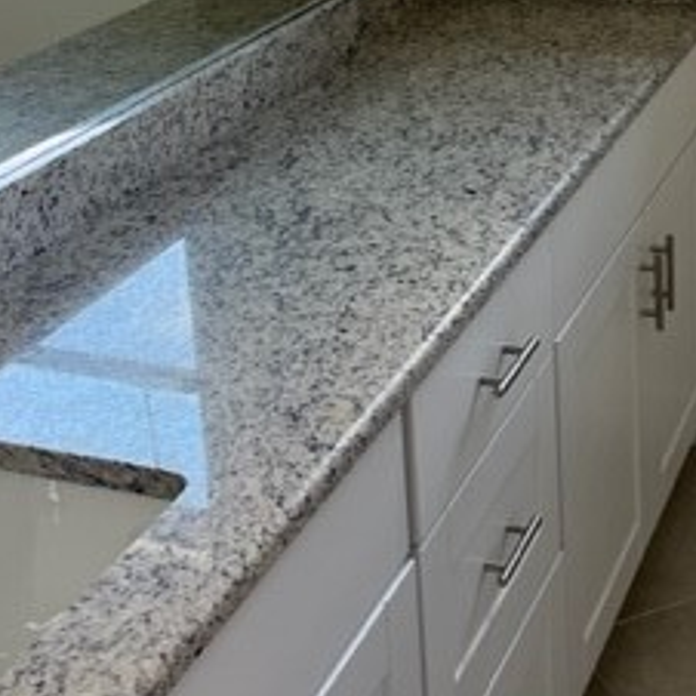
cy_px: 9
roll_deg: +2.9
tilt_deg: -14.0
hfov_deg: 26.2
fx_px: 1479
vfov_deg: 25.3
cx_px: 505
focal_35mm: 65
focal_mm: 5.1
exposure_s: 1/120
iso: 125
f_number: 1.6
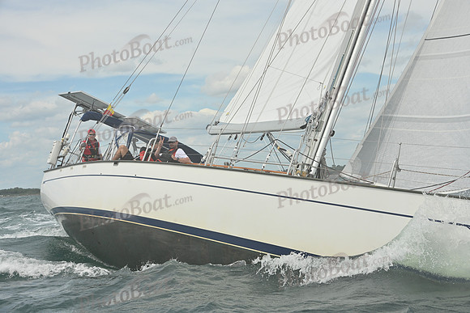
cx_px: 235
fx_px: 914
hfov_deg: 28.8
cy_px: 156
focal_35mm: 70
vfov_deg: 19.5
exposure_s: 1/1250
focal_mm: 70
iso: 320
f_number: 10
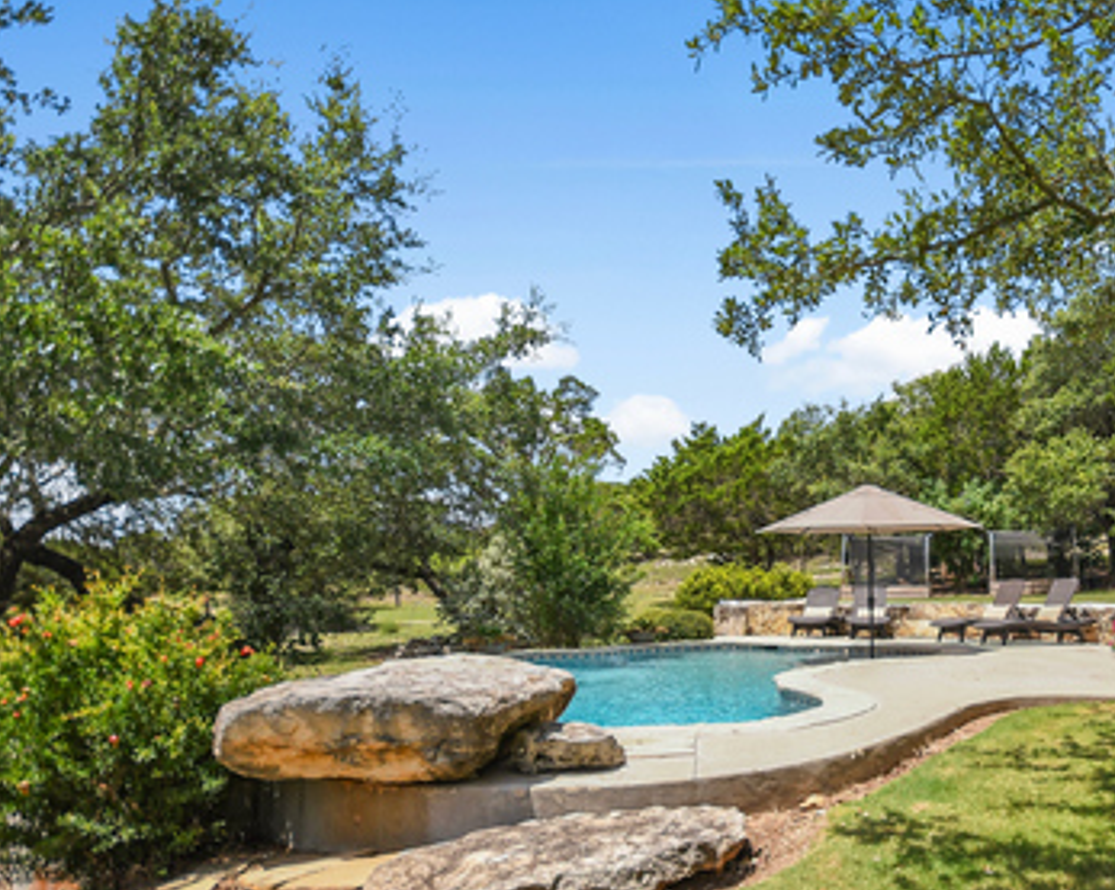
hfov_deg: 59.0
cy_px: 593
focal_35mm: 26
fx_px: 857
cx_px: 945
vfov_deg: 53.8
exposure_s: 1/800
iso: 125
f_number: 5
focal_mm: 10
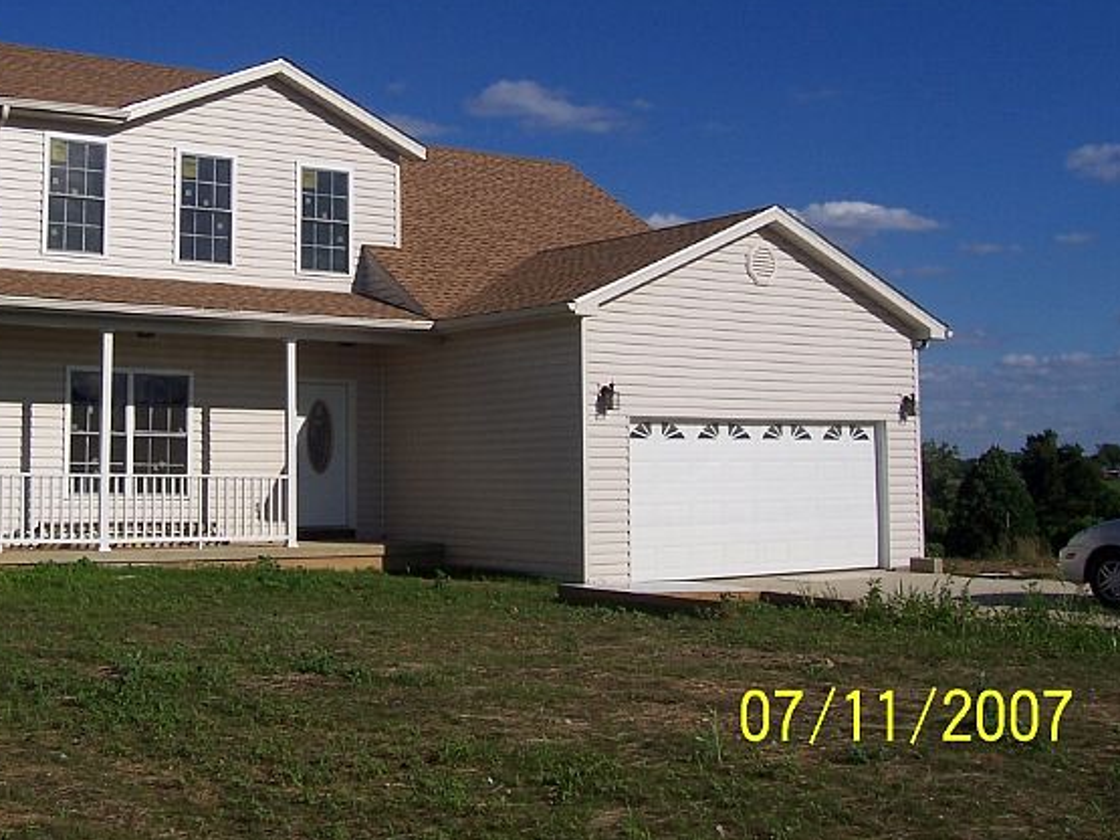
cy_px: 260
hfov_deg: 38.4
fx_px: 1585
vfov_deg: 29.4
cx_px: 357
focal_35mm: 49
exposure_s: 1/1000
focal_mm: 5.6
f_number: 5.6
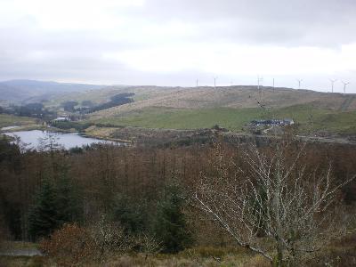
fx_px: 370
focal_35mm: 36
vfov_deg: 39.7
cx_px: 178
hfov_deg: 51.4
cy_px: 134
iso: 50
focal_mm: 6.3
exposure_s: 1/100
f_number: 4.6
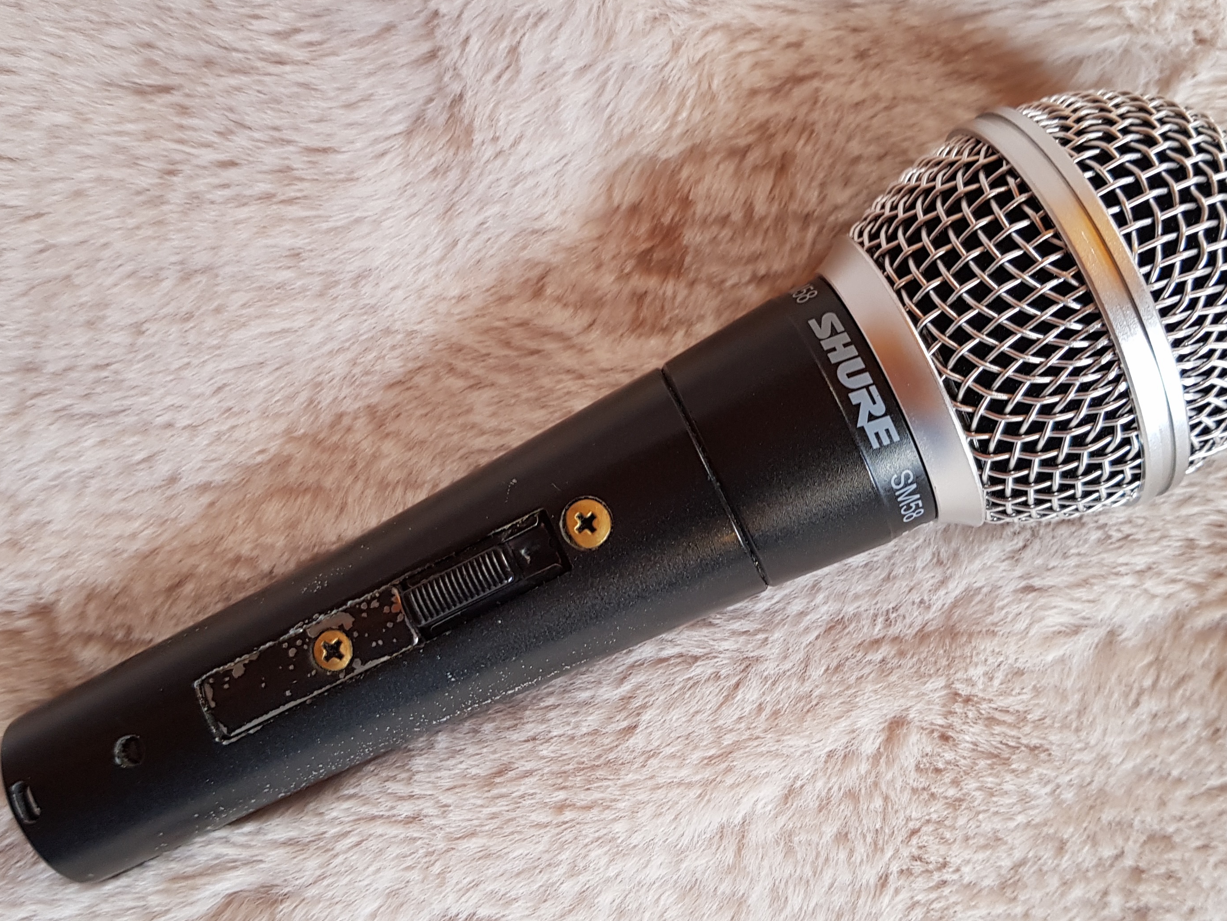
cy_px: 511
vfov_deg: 37.7
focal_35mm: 38
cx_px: 680
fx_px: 1347
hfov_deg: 48.9
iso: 100
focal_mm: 4.2
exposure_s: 1/50
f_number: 1.7
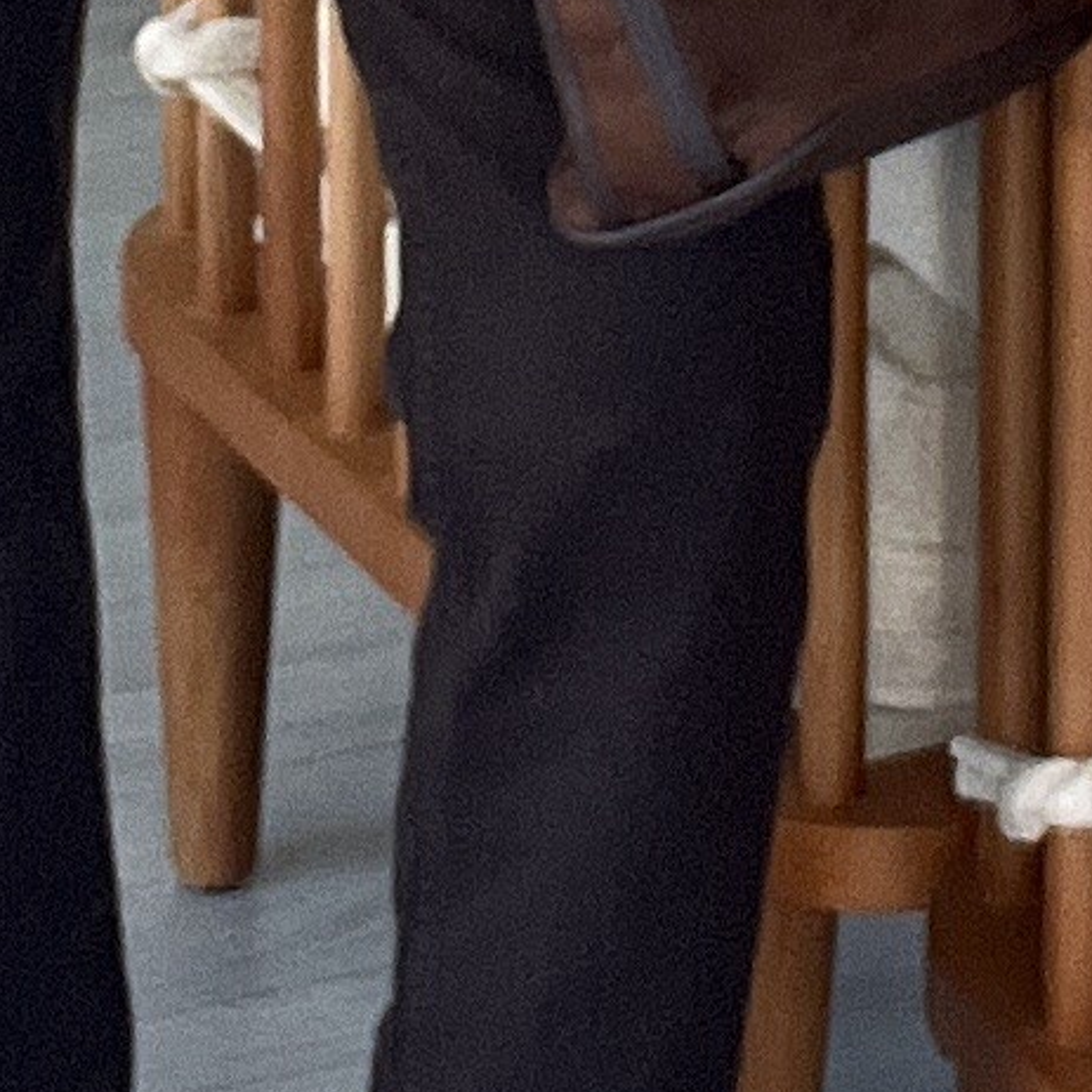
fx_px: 6317
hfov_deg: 9.8
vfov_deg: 9.0
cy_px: -1460
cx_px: 1090
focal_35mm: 177
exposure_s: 1/60
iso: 160
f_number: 2.2
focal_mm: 2.71
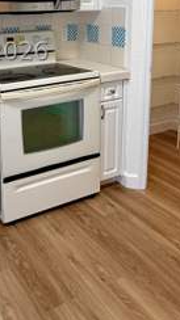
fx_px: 340
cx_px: 17
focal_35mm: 40
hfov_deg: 28.5
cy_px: 51
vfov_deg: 47.0
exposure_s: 1/120
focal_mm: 2.22
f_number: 2.2
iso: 200
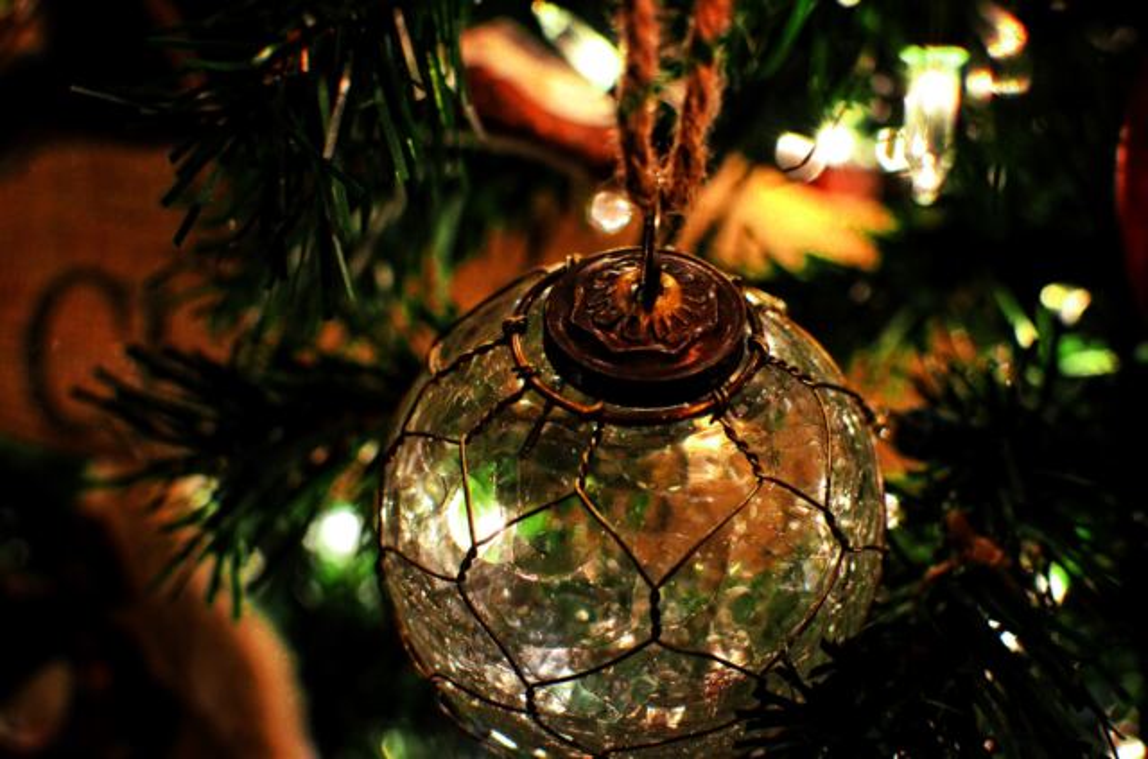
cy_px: 380
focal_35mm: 52
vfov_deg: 25.6
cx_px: 574
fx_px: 1670
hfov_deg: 37.9
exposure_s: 1/60
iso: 1600
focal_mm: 35
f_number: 4
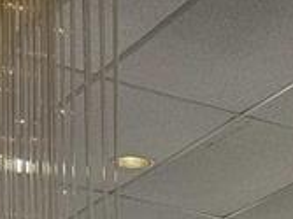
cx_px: 421
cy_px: 615
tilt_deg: +0.6
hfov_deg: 12.8
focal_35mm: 147
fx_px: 1243
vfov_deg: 8.7
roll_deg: +0.6
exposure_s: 1/223
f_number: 1.78
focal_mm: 6.76
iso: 125
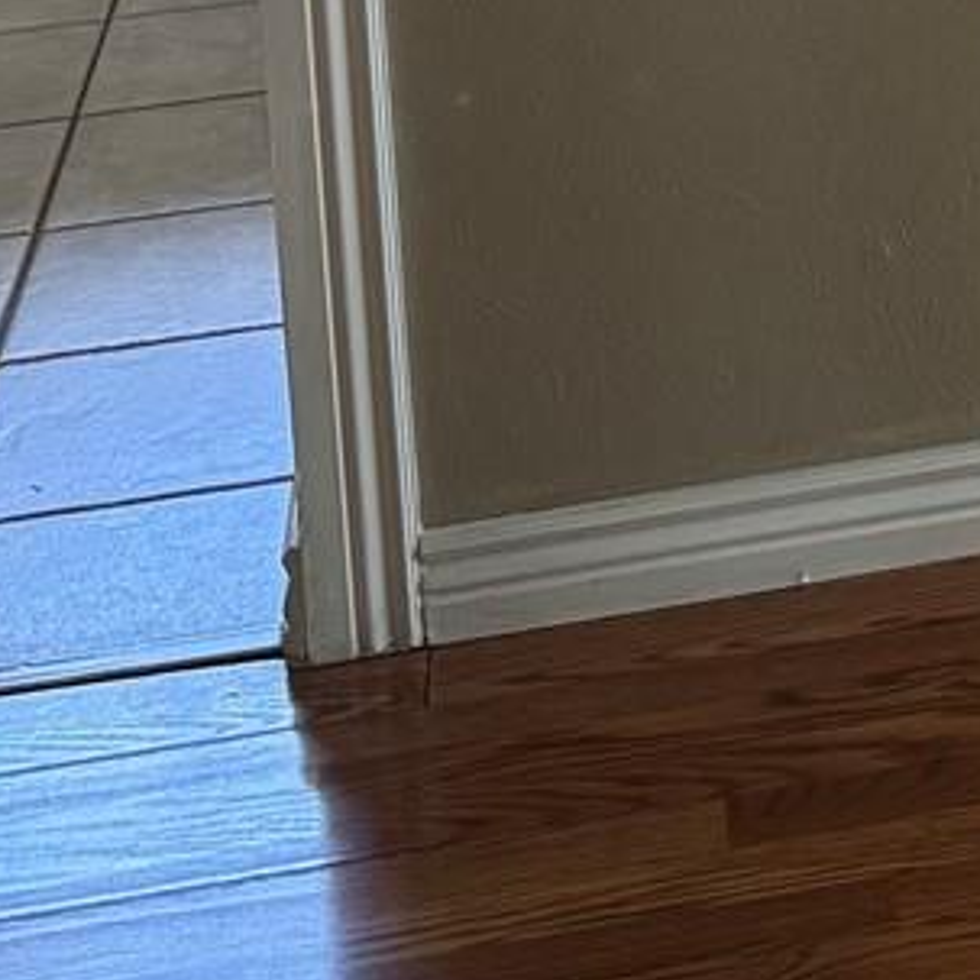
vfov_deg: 13.5
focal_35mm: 112
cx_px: 1433
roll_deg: +3.1
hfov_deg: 14.6
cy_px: -944
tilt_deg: -5.1
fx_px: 3587
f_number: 1.78
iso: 250
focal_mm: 6.76
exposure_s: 1/60
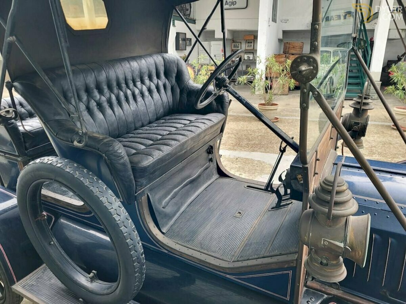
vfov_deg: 53.1
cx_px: 203
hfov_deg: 67.3
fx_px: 305
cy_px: 152
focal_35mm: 26
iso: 64
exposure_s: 1/100
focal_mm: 5.4
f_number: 1.8
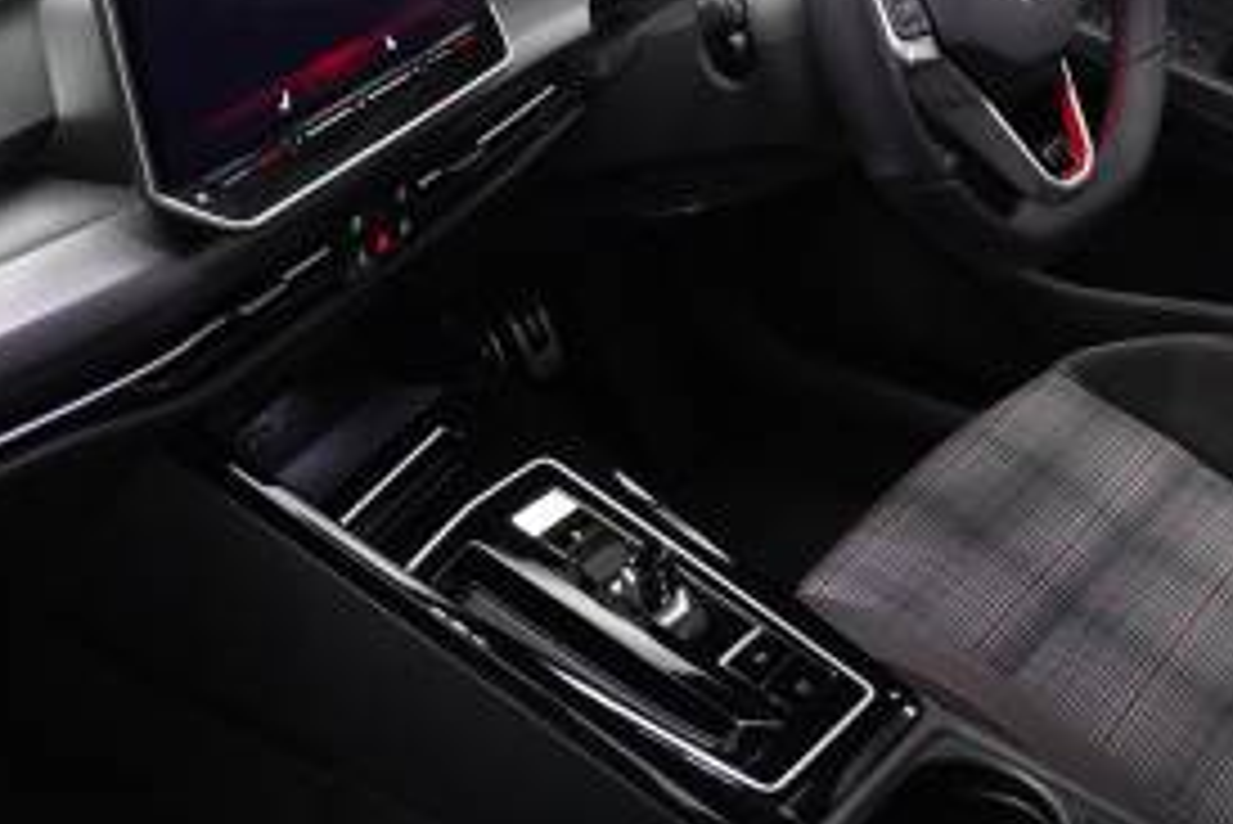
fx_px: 1919
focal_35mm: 56
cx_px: 621
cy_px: 275
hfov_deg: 35.6
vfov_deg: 24.1
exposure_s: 1/160
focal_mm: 16
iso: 6400
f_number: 3.5
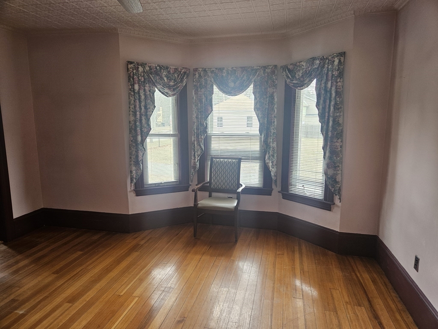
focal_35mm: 23
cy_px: 164
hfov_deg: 73.9
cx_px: 219
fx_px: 291
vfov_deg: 58.9
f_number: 1.8
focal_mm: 5.4
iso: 100
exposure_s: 1/120
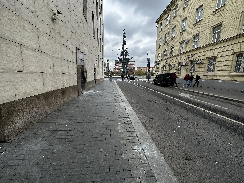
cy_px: 92
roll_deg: -1.7
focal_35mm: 14
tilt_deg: -8.8
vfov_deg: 85.7
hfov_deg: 102.1
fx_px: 99
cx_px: 122
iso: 40
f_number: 2.2
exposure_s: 1/314
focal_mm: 2.22
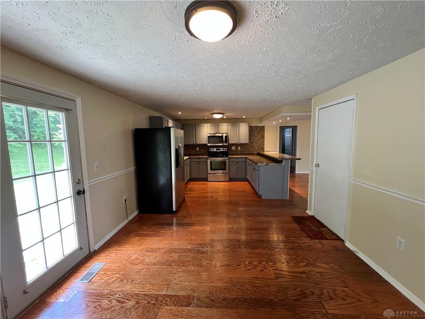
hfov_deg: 106.2
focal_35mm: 13
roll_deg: +0.5
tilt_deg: -5.2
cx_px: 212
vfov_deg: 89.9
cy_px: 160
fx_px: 160
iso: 250
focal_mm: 1.57
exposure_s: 1/60
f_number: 1.8
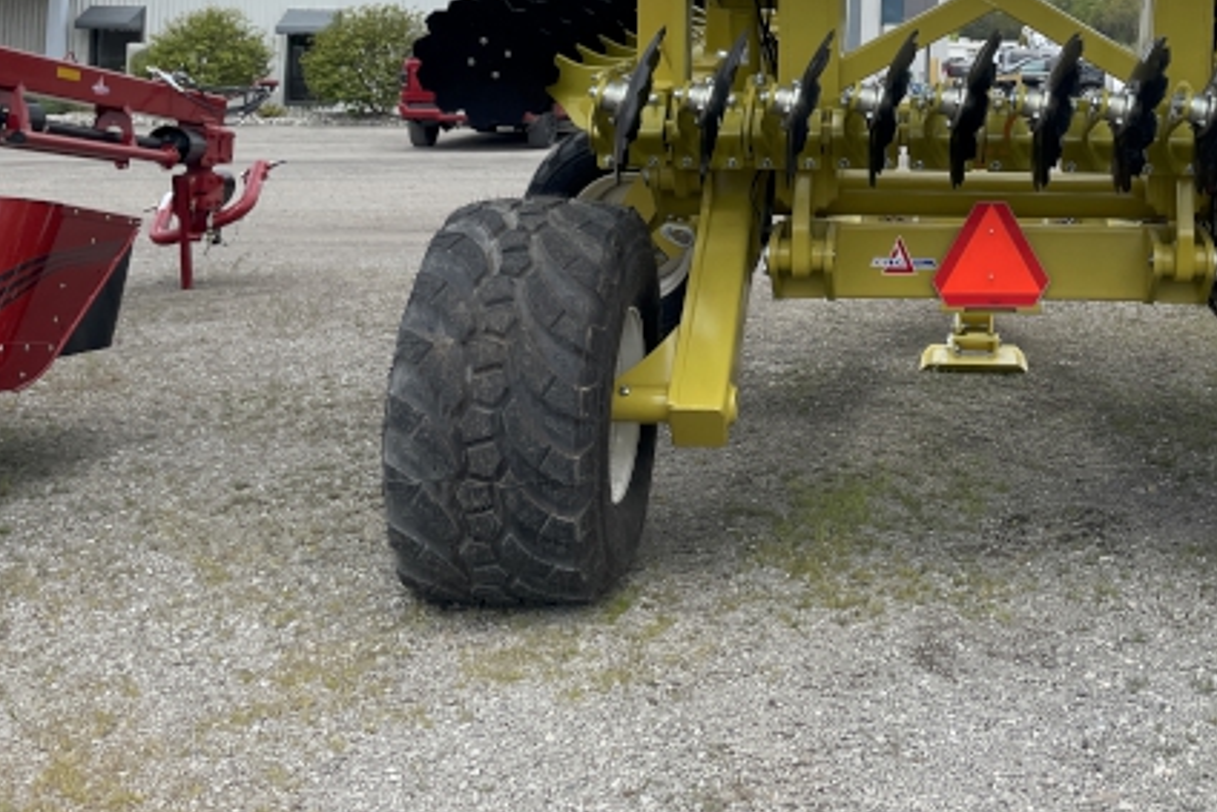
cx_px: 999
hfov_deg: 37.3
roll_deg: +1.0
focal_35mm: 51
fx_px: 1725
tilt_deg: +5.9
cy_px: -40
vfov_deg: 25.0
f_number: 1.6
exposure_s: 1/3861
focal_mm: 4.2
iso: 32
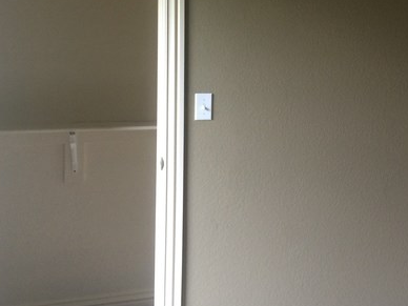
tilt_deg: -2.5
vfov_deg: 23.7
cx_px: 412
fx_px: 719
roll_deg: -0.7
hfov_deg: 29.5
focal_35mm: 61
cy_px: 72
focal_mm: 4.15
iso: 100
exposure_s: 1/30
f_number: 2.2
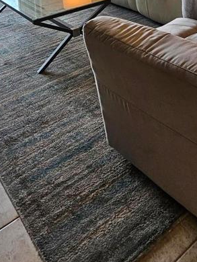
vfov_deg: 33.9
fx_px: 303
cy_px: -77
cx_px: 69
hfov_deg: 35.7
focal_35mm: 40
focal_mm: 2.2
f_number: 2.2
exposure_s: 1/60
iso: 160
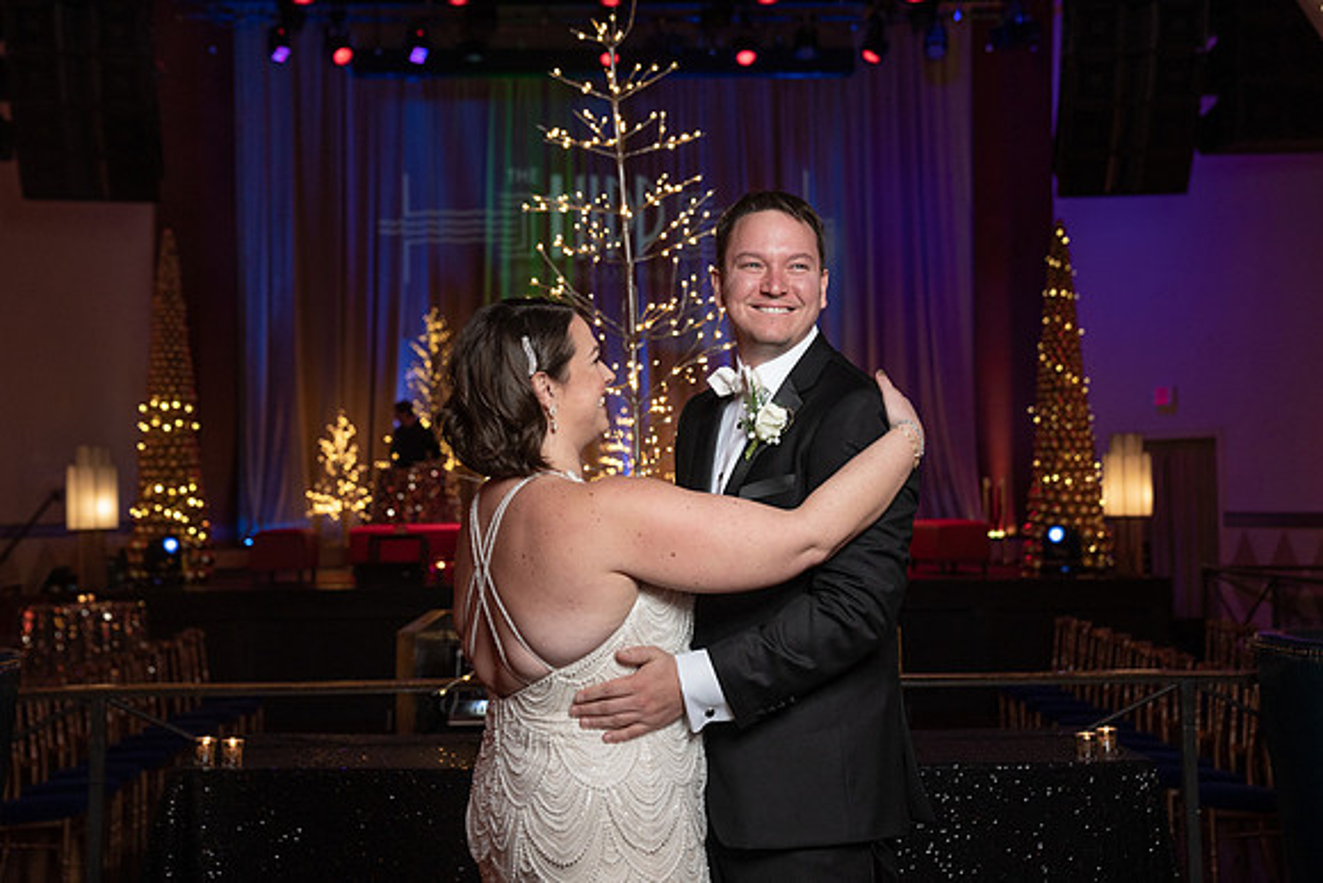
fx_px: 1897
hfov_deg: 38.5
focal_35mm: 52
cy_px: 432
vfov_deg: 26.2
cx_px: 640
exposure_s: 1/200
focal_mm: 50
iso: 2000
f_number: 4
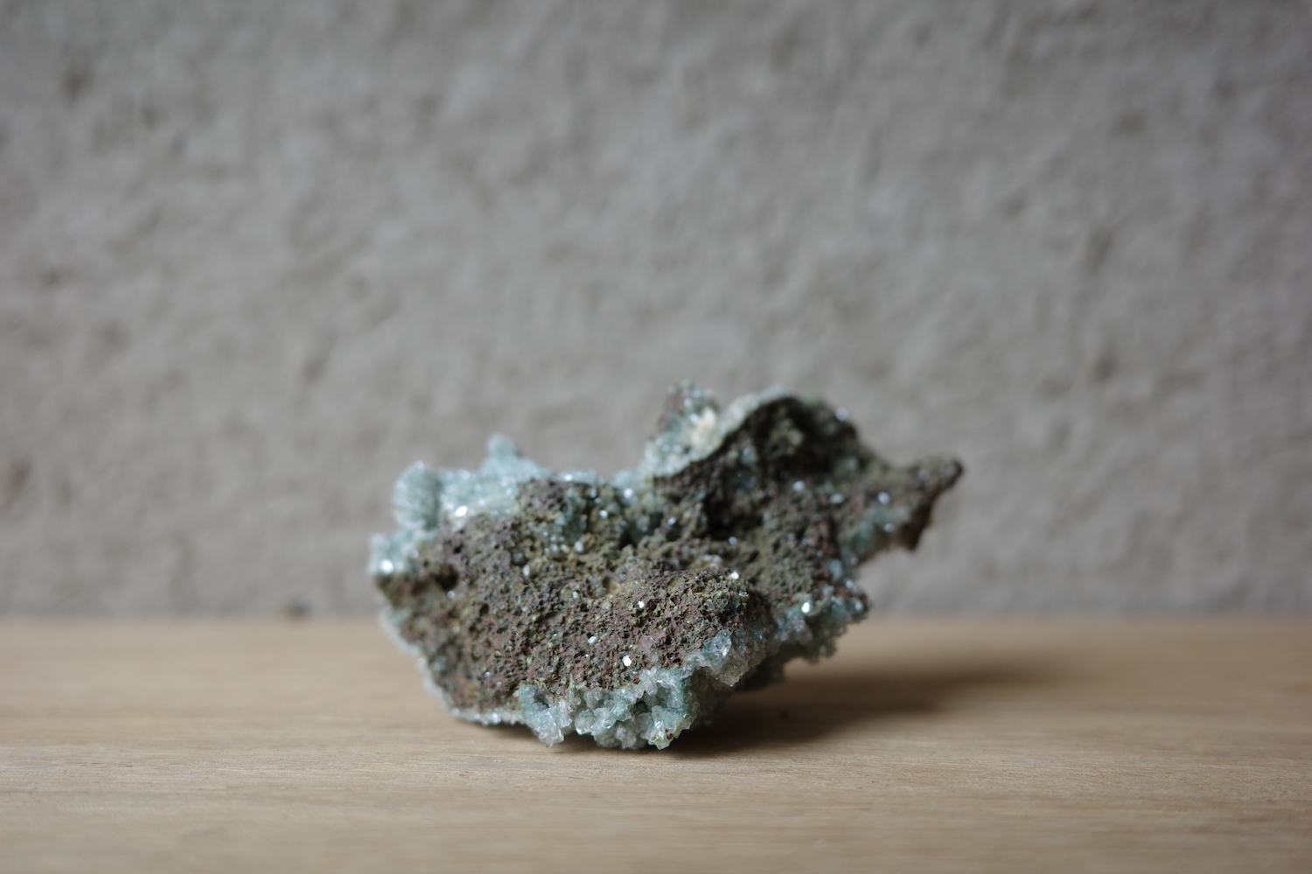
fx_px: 1458
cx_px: 656
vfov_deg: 33.4
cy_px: 437
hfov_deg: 48.5
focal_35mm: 40
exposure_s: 1/100
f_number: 2.8
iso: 200
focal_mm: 26
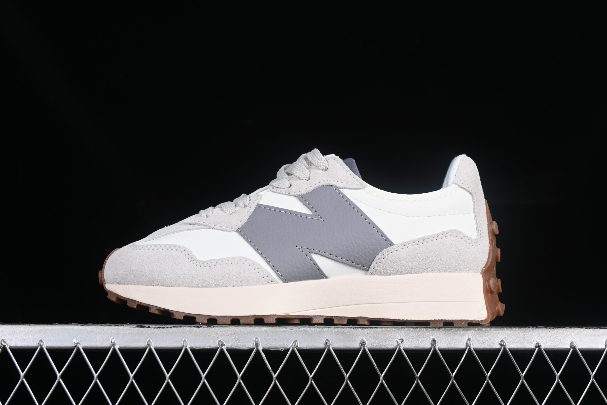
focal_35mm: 75
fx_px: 1265
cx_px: 304
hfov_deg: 27.0
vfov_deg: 18.2
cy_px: 202
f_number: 8
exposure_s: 1/80
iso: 160
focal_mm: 50
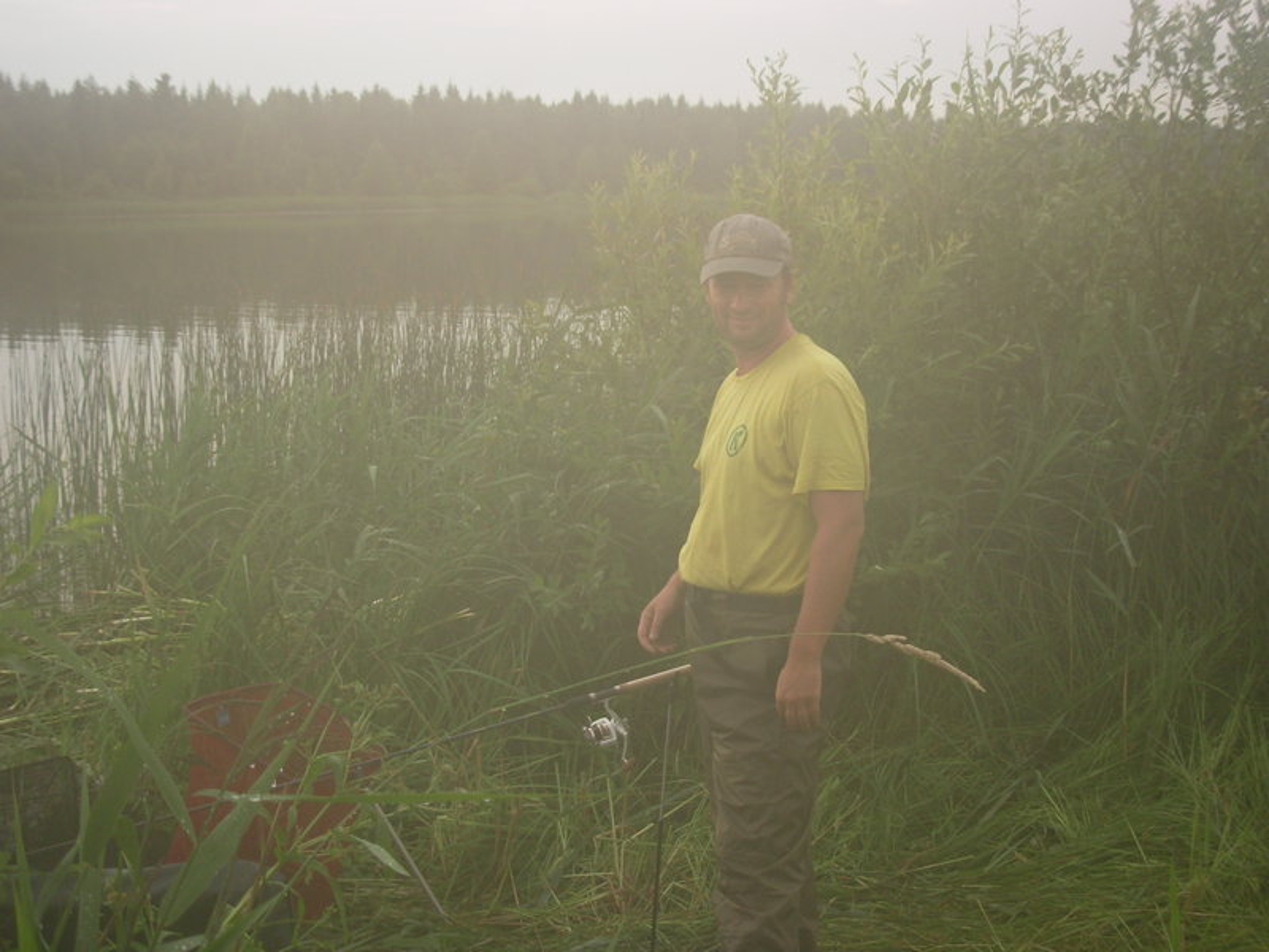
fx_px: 2126
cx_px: 634
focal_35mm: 58
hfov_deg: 33.2
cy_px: 476
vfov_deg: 25.2
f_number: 3.3
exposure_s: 1/215
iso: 50
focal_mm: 9.5
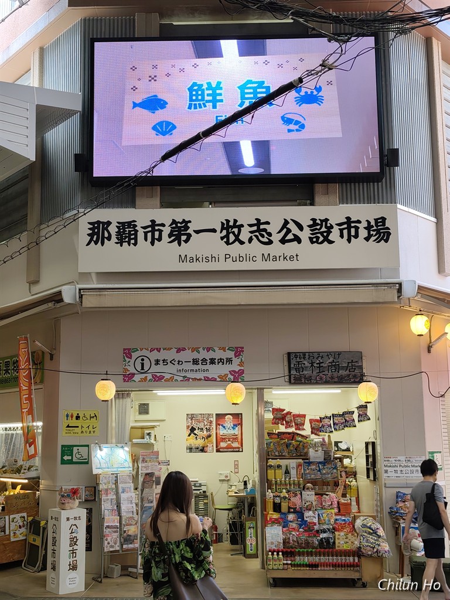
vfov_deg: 41.2
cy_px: 300
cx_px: 225
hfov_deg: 31.5
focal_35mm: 46
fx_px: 797
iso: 125
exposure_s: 1/100
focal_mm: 6.07
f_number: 1.7
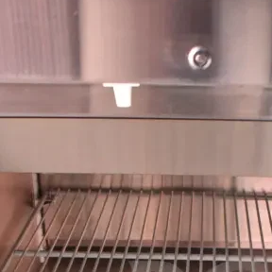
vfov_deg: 21.7
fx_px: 649
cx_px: 212
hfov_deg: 23.4
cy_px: 336
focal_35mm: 73
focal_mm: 18
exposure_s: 1/60
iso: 6400
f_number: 4
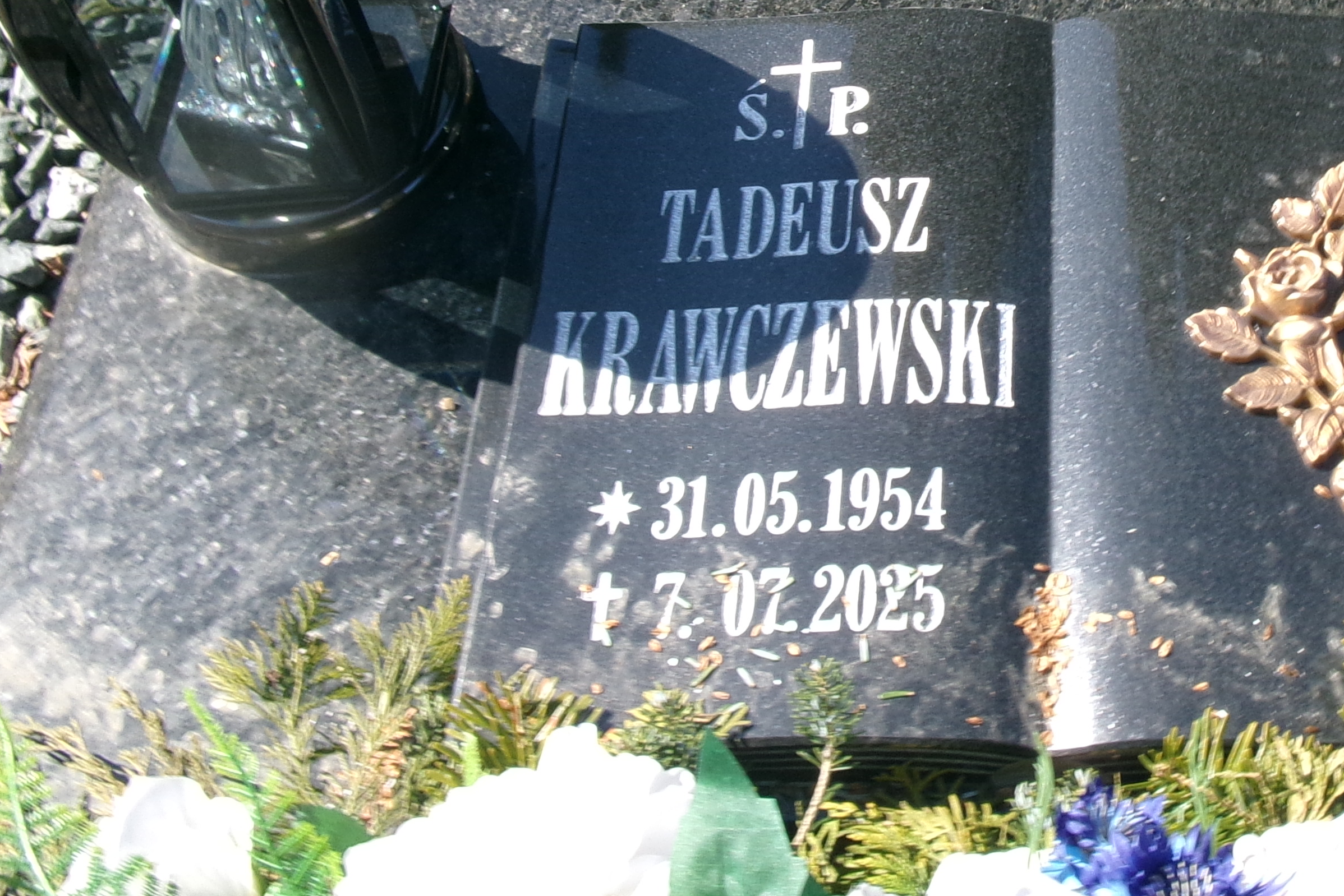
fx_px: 2091
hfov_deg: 34.8
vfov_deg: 23.5
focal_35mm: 56
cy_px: 61
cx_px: 1016
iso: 100
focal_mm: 5.1
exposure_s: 1/52
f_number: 10.8
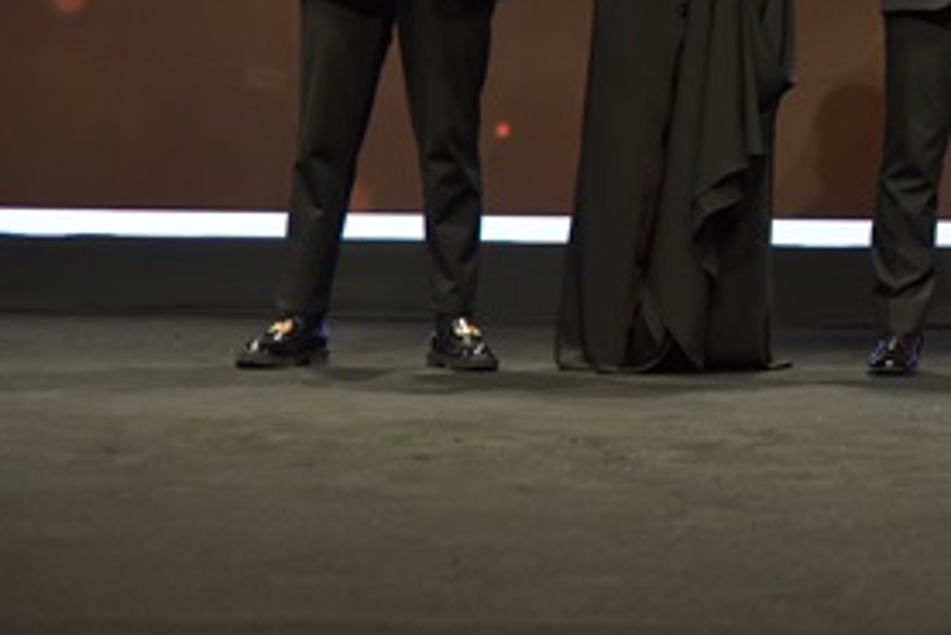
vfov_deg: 13.6
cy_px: -215
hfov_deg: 19.1
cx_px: 1301
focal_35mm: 97
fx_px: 2564
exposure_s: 1/250
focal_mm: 35
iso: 640
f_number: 4
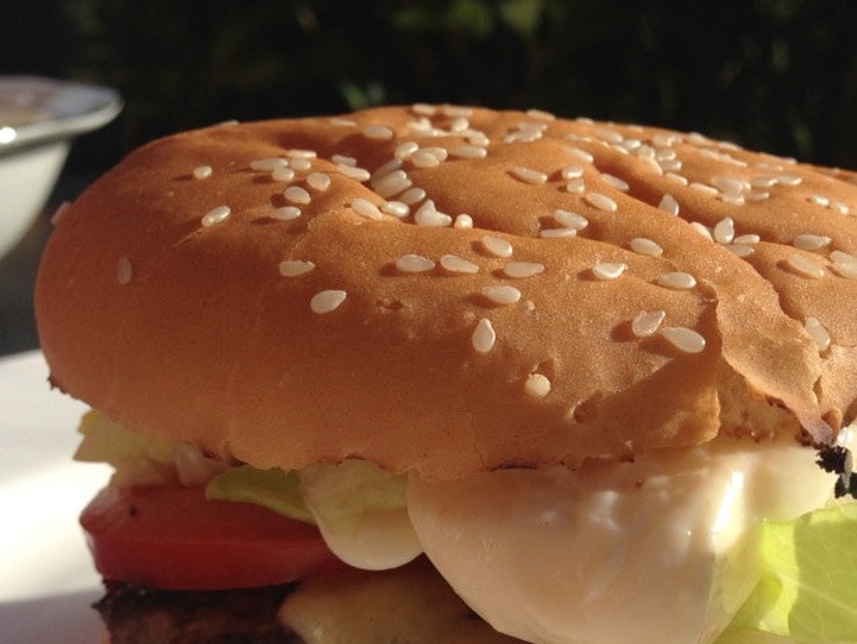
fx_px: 1362
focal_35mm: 55
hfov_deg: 34.9
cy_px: 506
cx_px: 491
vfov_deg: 26.1
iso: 50
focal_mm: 4.12
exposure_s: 1/2169
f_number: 2.4
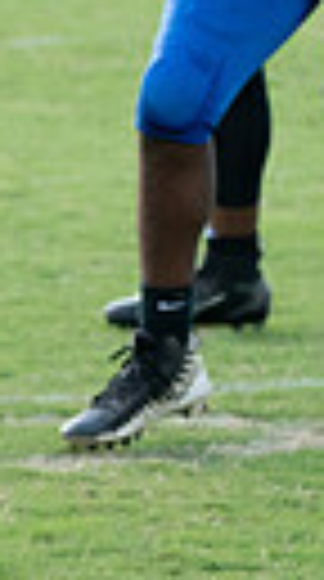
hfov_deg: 1.6
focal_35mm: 736
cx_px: -802
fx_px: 11308
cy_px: 317
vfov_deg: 2.9
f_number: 5.6
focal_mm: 148
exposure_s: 1/1000
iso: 3200
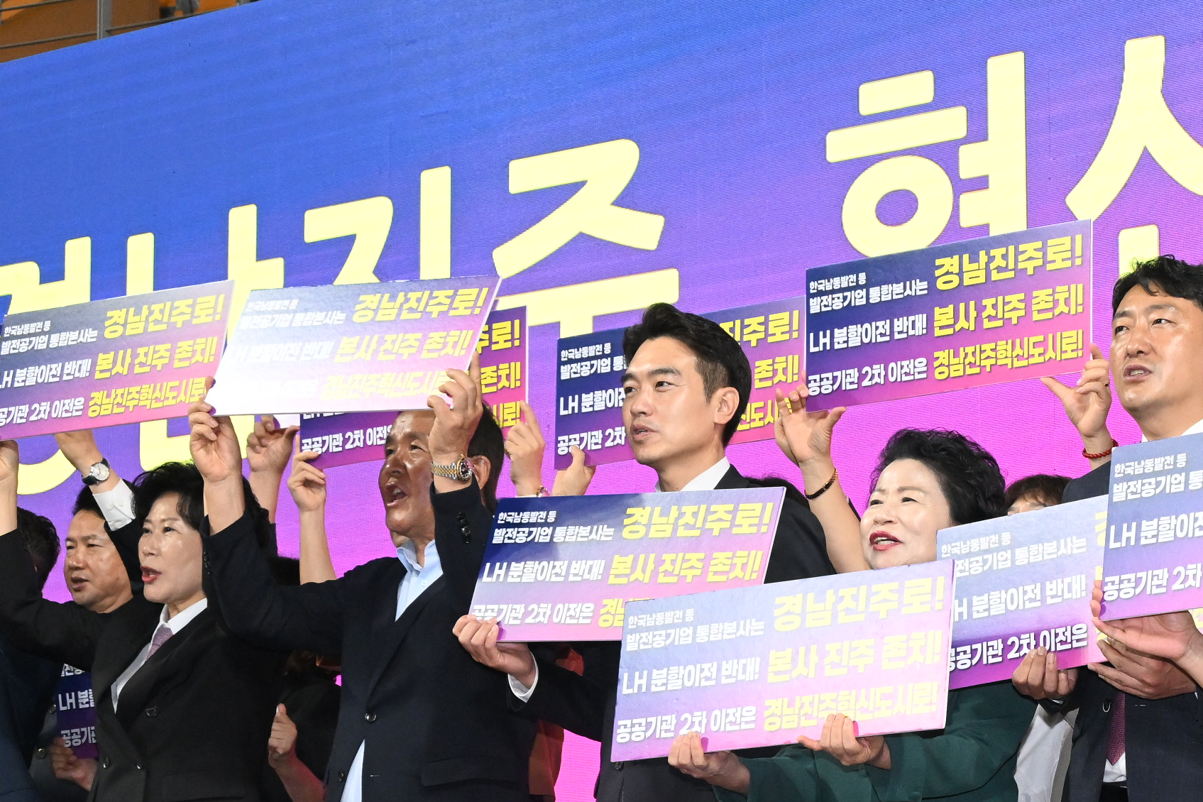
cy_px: 702
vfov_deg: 14.3
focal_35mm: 95
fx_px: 3174
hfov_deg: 20.8
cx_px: 1200
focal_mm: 39
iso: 3200
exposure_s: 1/250
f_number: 6.3
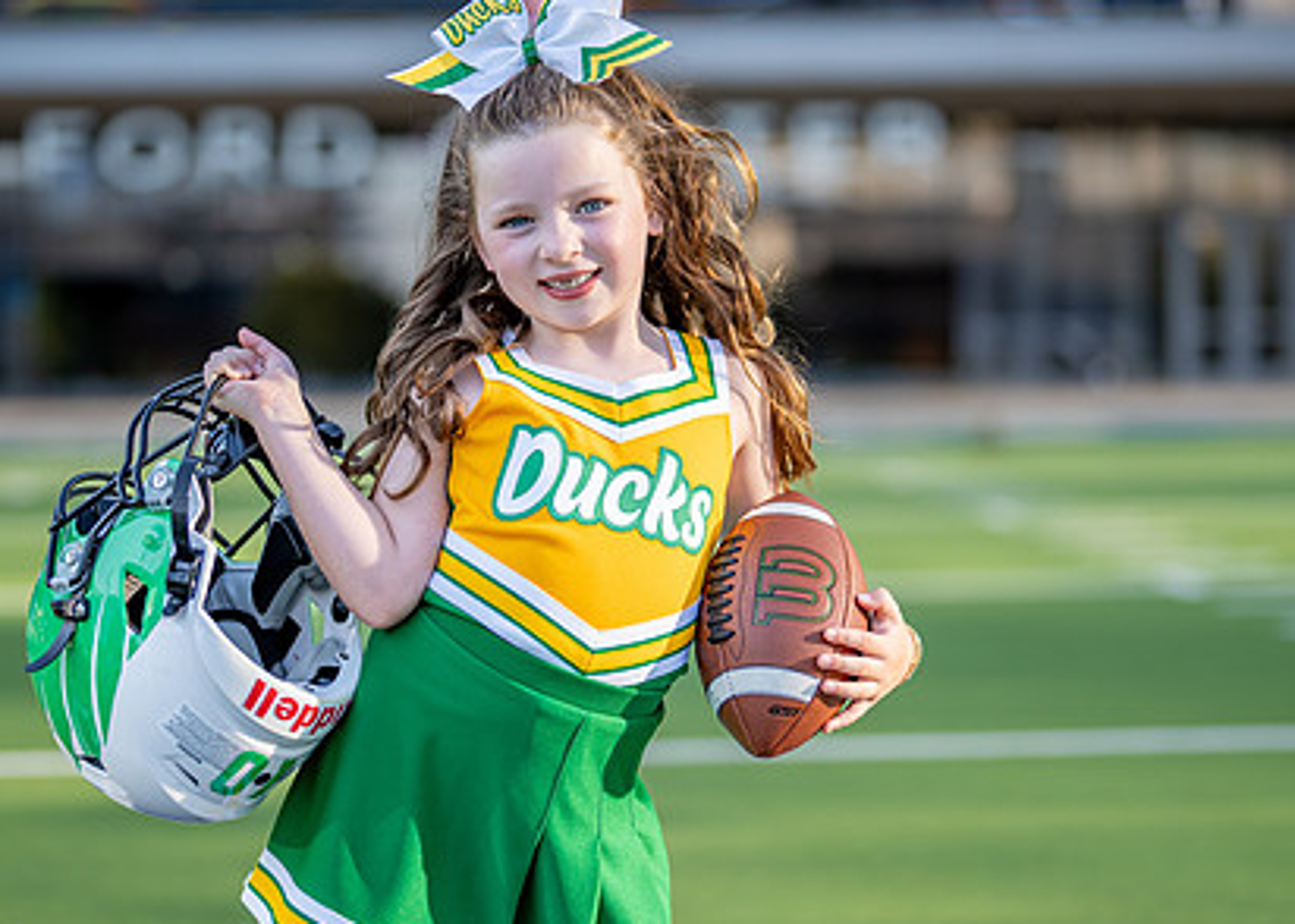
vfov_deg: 16.1
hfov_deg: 22.4
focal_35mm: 89
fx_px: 3272
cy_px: 436
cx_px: 656
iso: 100
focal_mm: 50
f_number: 1.2
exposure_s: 1/3200
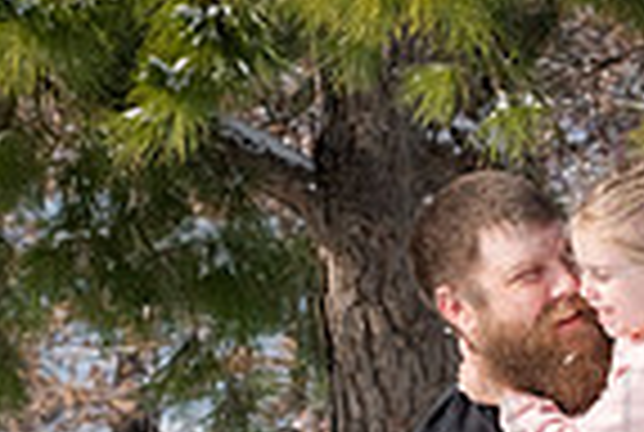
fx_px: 4499
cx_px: 621
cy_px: 567
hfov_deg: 8.2
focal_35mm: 251
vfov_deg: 5.5
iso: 640
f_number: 11
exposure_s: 1/1600
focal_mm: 80
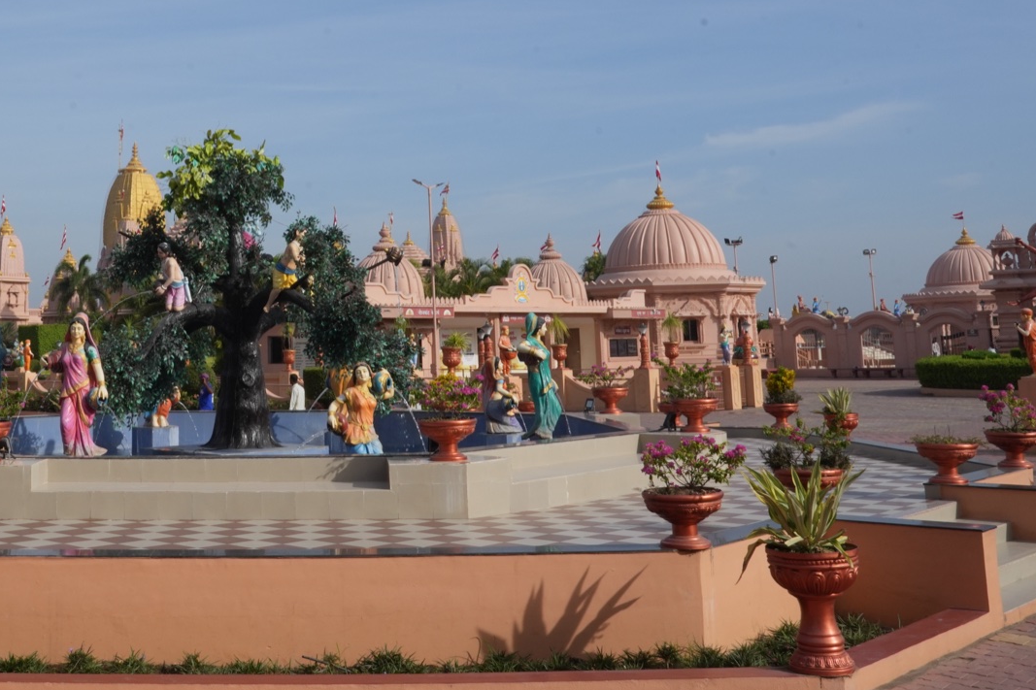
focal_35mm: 45
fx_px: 1295
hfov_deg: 42.0
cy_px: 94
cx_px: 235
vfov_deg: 28.9
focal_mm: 24
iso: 400
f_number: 22
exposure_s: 1/250
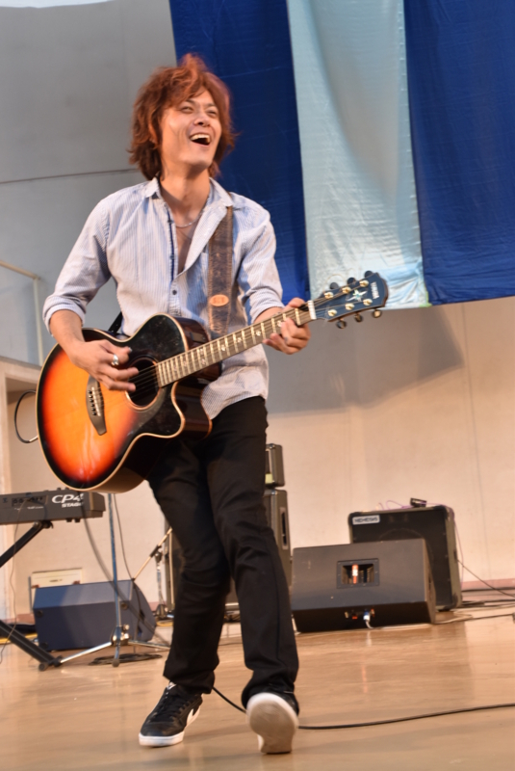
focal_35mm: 75
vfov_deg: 27.0
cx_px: 258
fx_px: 1606
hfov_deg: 18.2
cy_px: 386
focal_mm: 50
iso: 400
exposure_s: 1/100
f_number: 5
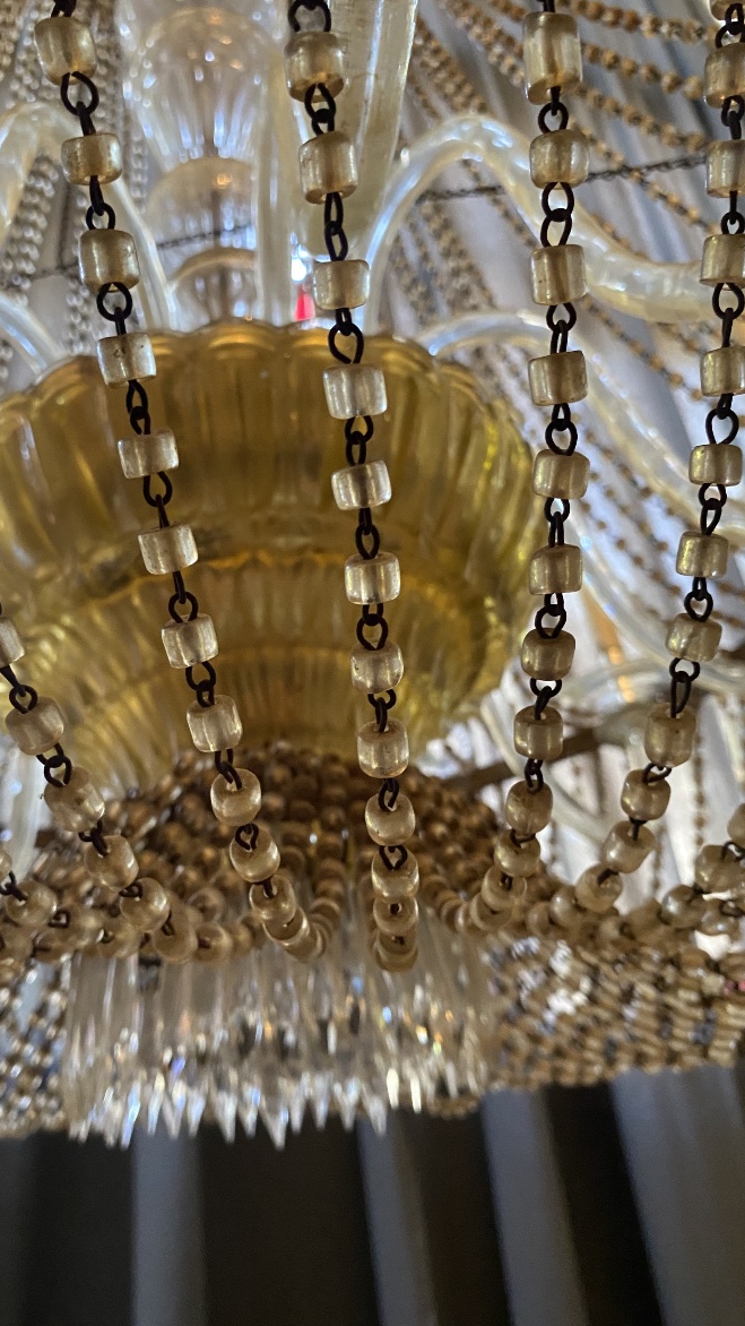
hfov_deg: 40.0
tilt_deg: +30.9
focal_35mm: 29
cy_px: 677
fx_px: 1019
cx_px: 289
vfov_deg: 66.1
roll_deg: +4.8
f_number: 1.8
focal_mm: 4.25
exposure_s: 1/50
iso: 400
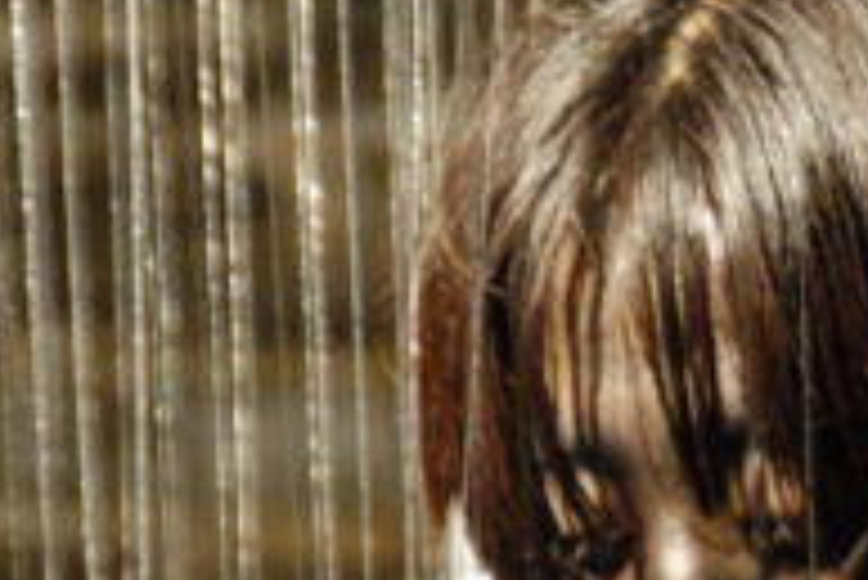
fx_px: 16190
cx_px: 789
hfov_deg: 3.1
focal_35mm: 671
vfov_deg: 2.1
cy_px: 663
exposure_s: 1/5
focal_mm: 150
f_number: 5.6
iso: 1600
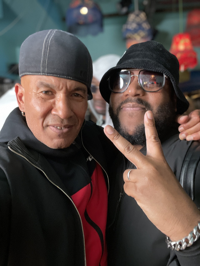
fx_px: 231
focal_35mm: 30
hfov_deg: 46.8
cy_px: 133
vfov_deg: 60.0
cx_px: 100
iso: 400
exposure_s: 1/25
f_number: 2.2
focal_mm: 2.71
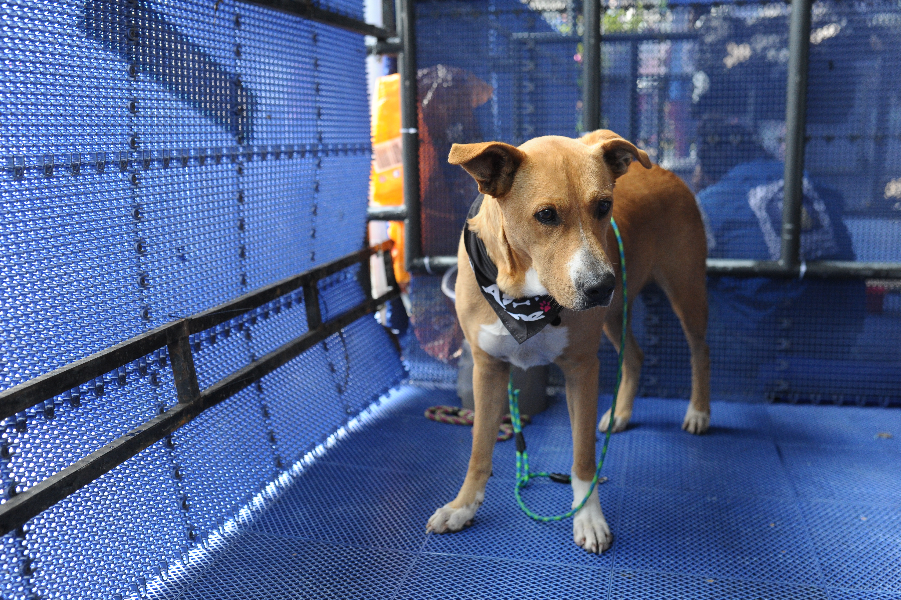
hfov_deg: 54.5
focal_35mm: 35
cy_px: 300
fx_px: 875
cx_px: 450
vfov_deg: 37.8
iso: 3200
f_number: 3.2
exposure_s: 1/250
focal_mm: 35
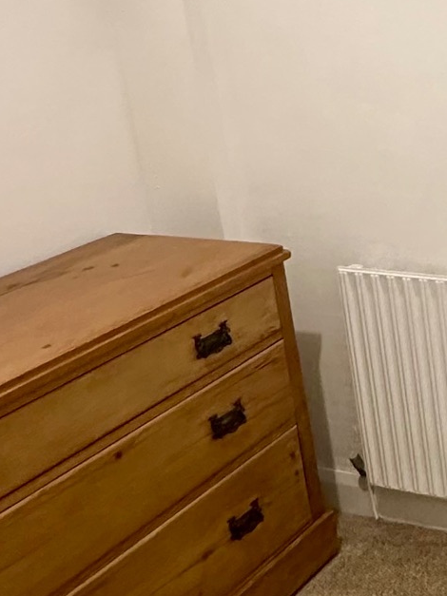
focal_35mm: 61
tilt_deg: -16.2
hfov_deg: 21.0
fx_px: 1051
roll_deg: +3.6
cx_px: 637
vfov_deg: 31.6
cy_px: 226
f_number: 2.2
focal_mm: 2.22
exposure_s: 1/50
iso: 320
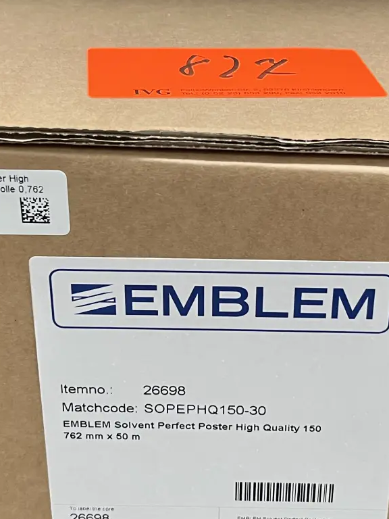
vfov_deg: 29.8
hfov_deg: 22.6
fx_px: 974
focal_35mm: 65
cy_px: 236
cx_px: 206
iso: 200
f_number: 1.6
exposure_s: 1/60
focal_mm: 5.1
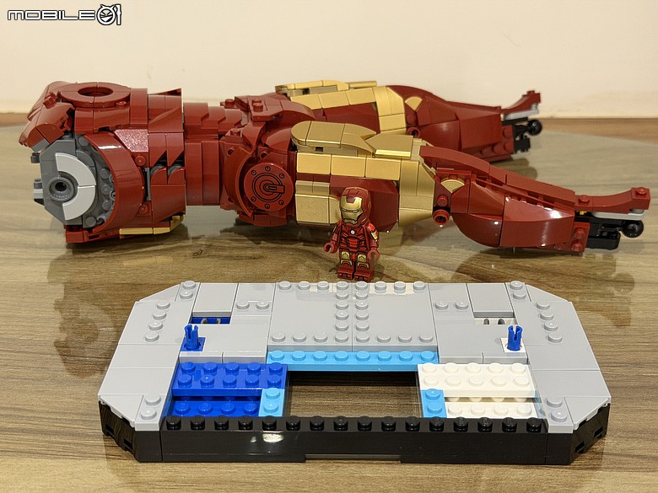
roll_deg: +0.9
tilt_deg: -26.9
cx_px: 329
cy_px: 246
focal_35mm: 48
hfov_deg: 39.7
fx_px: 912
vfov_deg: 30.3
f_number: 1.78
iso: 250
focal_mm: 6.76
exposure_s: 1/40
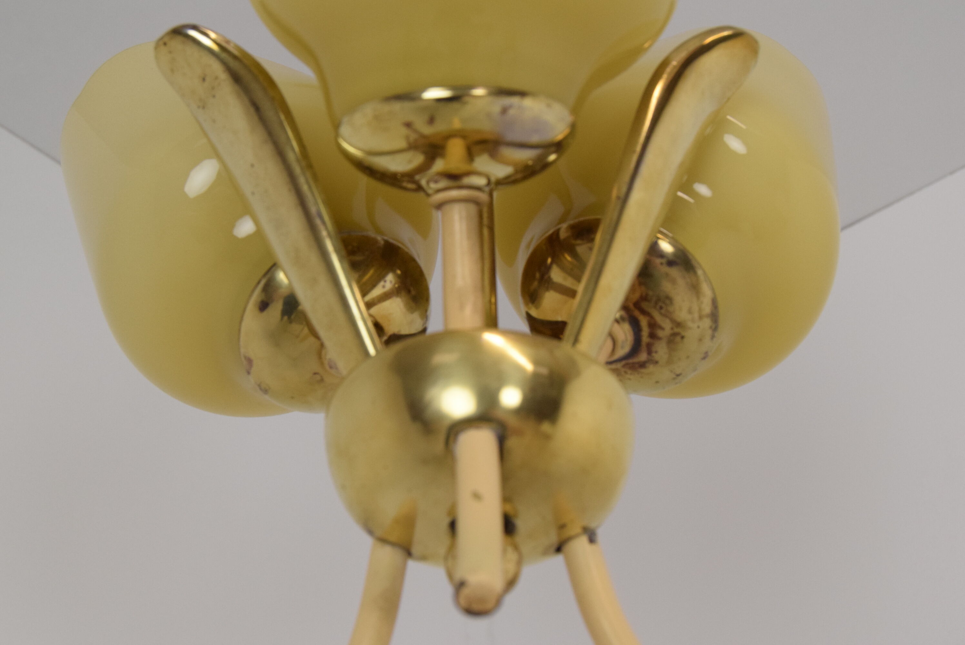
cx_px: 482
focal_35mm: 46
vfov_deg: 29.0
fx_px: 1247
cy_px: 322
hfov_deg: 42.3
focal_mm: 31
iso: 1600
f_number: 8
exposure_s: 1/250
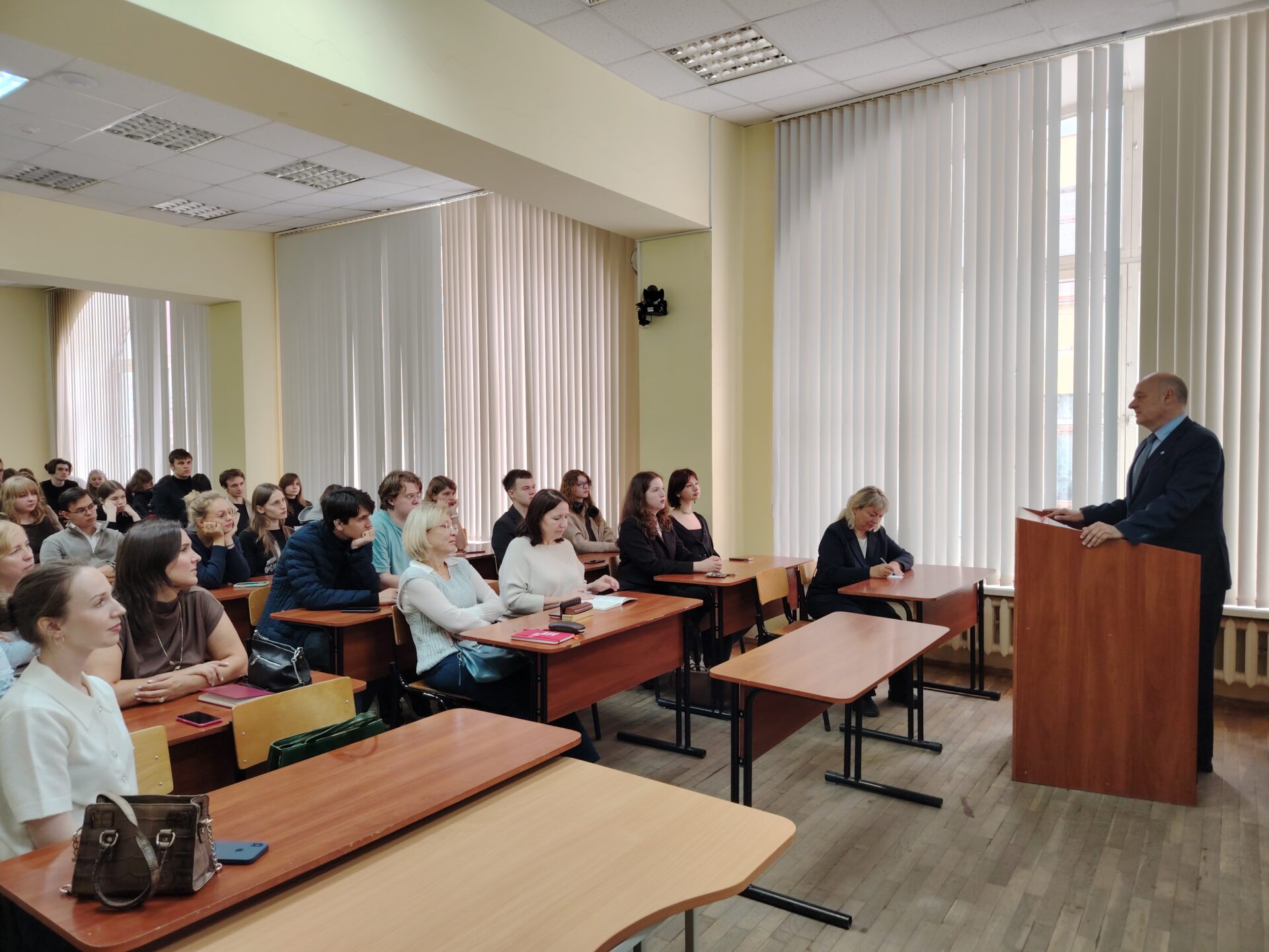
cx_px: 634
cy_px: 476
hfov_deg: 71.6
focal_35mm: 24
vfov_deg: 56.8
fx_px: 880
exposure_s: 1/33.3
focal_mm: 5.25
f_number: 1.75
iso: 425
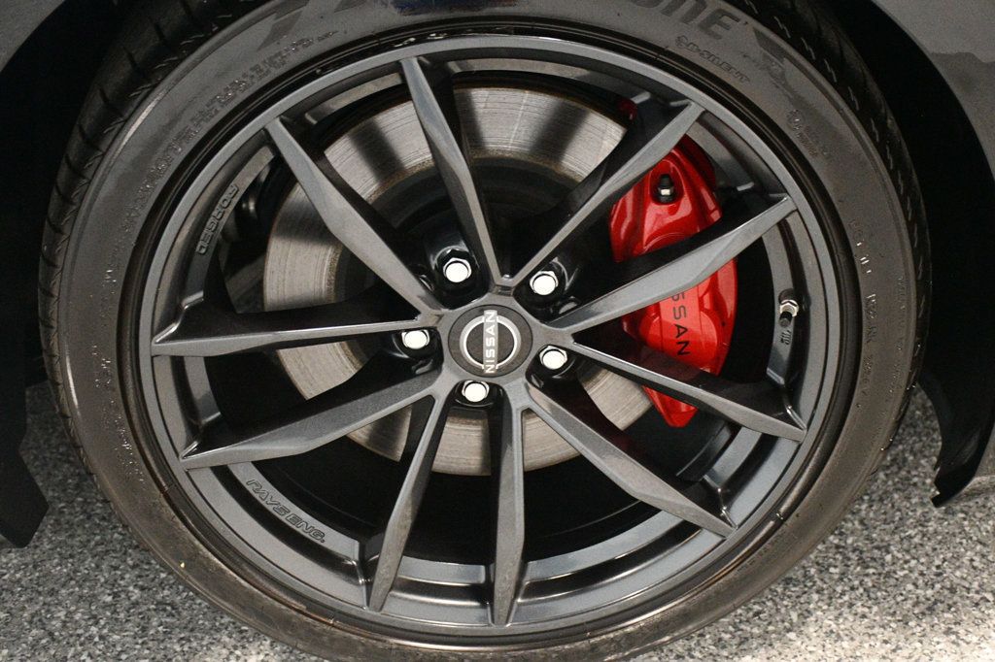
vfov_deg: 21.6
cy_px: 331
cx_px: 498
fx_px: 1741
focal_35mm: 63
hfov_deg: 31.9
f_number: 4.5
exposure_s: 1/60
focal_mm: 42
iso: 6400
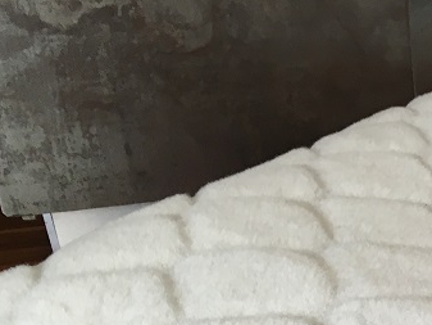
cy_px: 471
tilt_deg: -30.8
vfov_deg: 15.9
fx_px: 1074
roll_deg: +2.8
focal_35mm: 86
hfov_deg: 21.2
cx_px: 511
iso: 64
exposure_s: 1/33
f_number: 2.2
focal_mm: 4.15
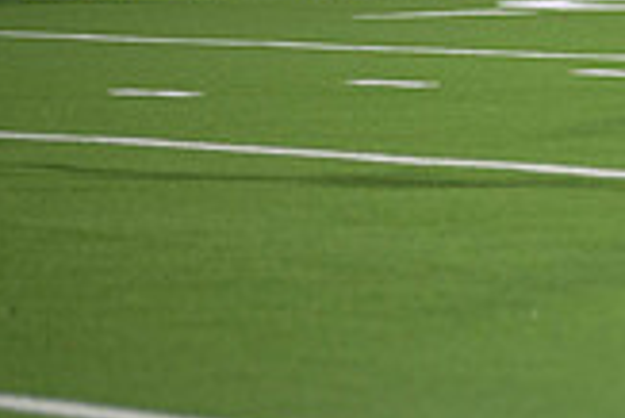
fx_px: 9557
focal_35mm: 550
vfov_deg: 2.5
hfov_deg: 3.7
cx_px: 1035
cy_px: -113
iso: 720
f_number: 2.8
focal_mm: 155
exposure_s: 1/200
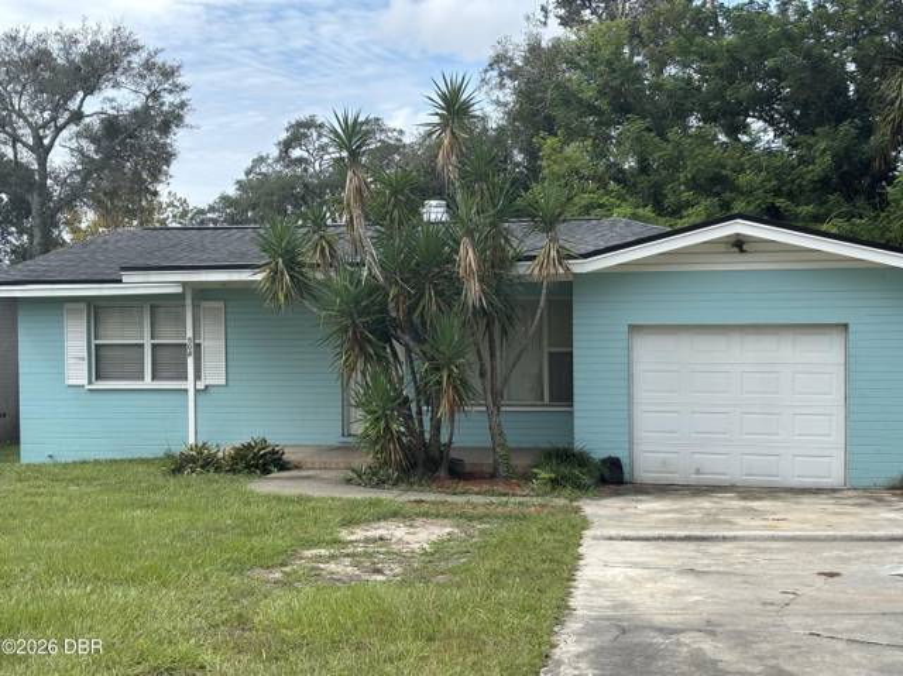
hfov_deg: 36.8
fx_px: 1355
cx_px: 452
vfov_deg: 28.0
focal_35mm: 52
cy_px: 338
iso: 32
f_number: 1.6
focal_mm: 5.96
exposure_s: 1/1876
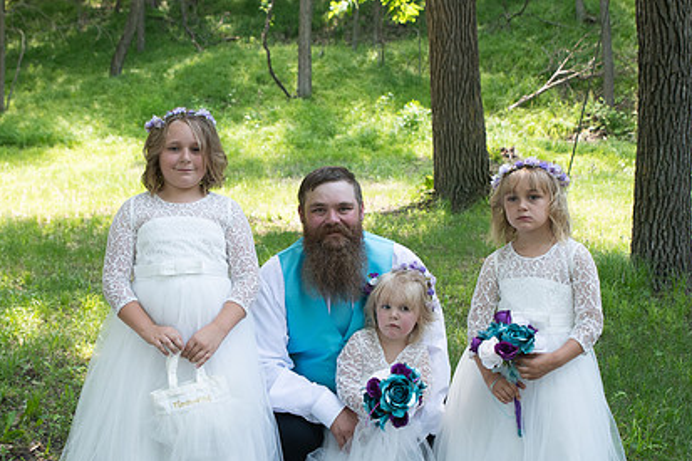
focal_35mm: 54
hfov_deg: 36.7
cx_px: 258
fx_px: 1038
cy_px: 280
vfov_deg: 25.0
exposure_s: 1/125
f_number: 5
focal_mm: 32
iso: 250
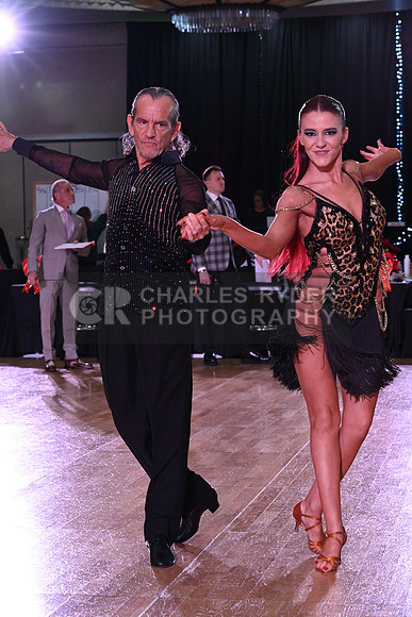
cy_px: 308
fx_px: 1475
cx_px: 206
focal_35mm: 86
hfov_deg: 15.9
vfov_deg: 23.6
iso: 5000
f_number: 8
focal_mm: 86
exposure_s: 1/320
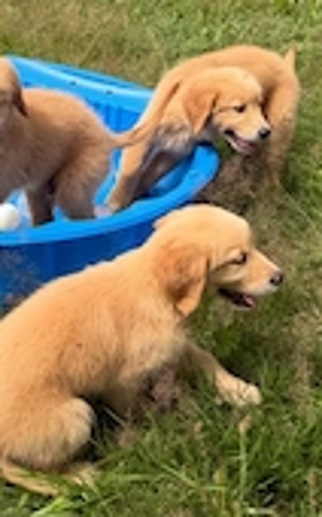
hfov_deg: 21.5
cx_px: 103
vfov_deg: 33.6
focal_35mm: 60
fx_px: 844
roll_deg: -3.0
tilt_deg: -23.3
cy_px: 161
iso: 80
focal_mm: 6.76
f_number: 1.78
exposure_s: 1/2000
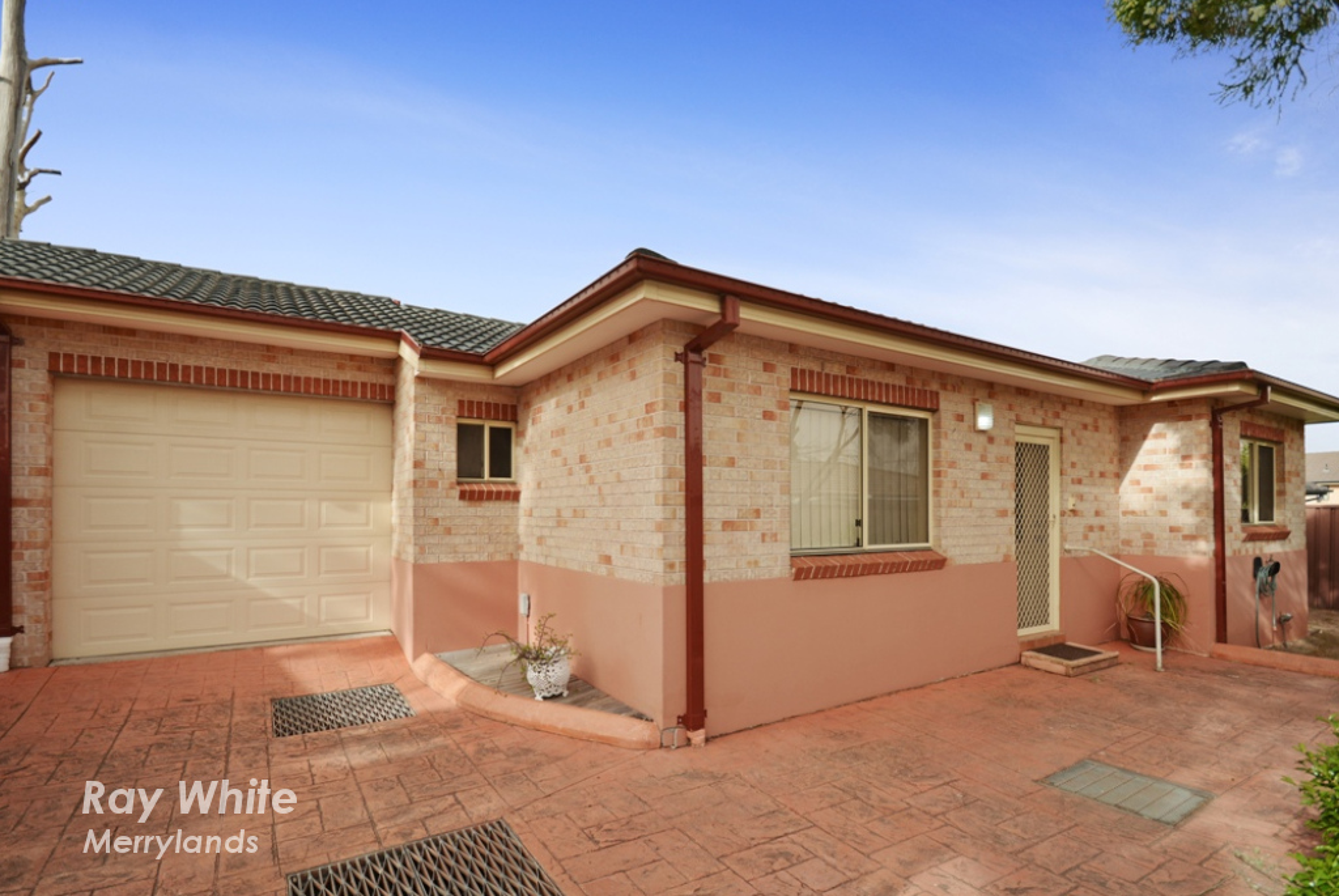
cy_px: 448
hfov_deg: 100.3
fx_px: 558
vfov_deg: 77.5
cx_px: 670
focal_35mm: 15
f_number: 4
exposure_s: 1/60
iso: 220
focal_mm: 10
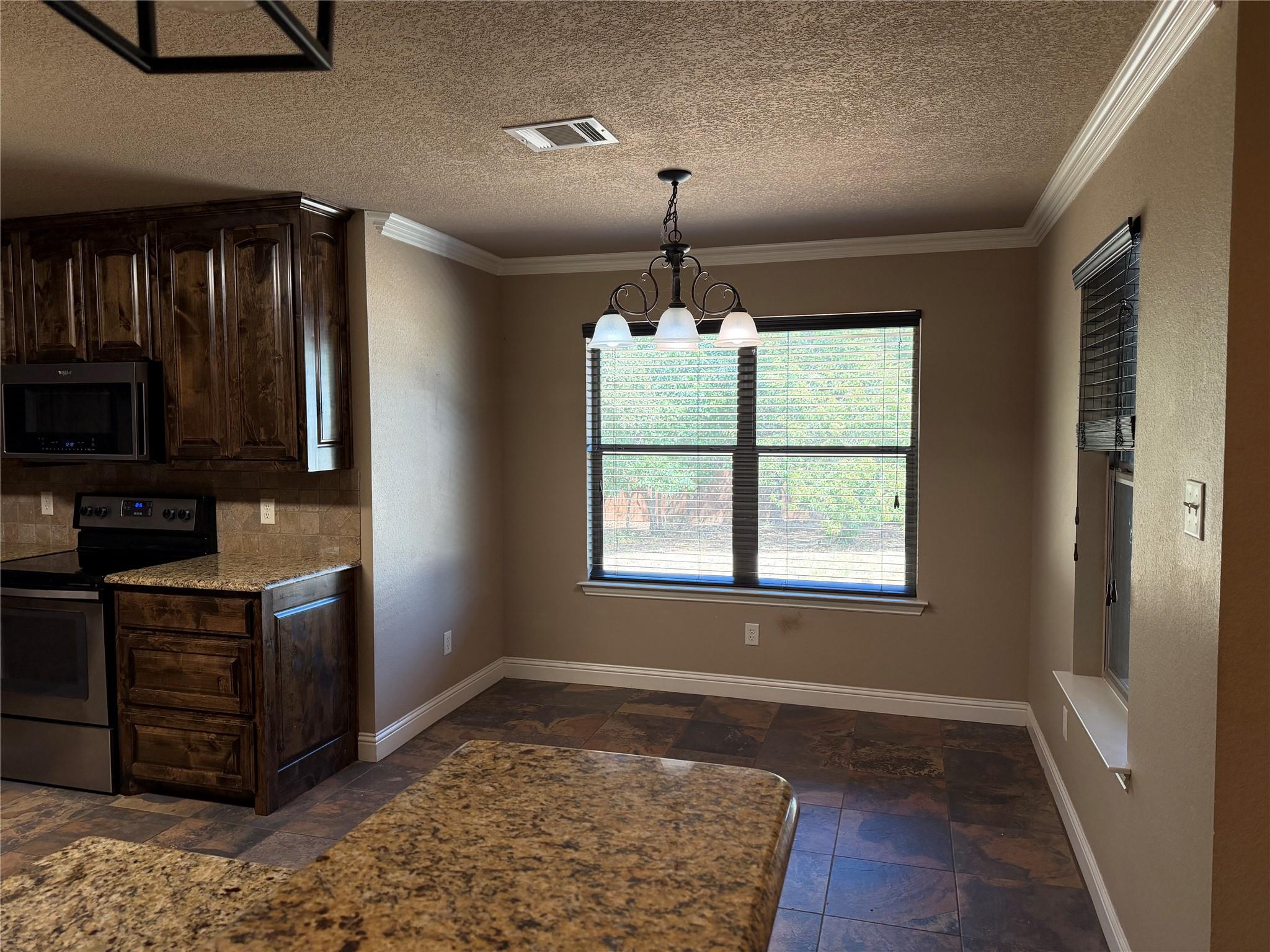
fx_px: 881
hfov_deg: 71.6
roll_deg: +0.0
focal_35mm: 24
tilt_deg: -3.7
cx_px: 635
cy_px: 476
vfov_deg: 56.8
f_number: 1.78
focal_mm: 6.76
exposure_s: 1/120
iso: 200
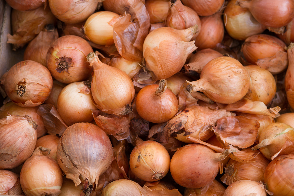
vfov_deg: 13.0
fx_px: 857
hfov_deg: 19.5
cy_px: 98
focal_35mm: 105
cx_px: 147
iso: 200
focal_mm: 105
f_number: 6.3
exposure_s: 1/160
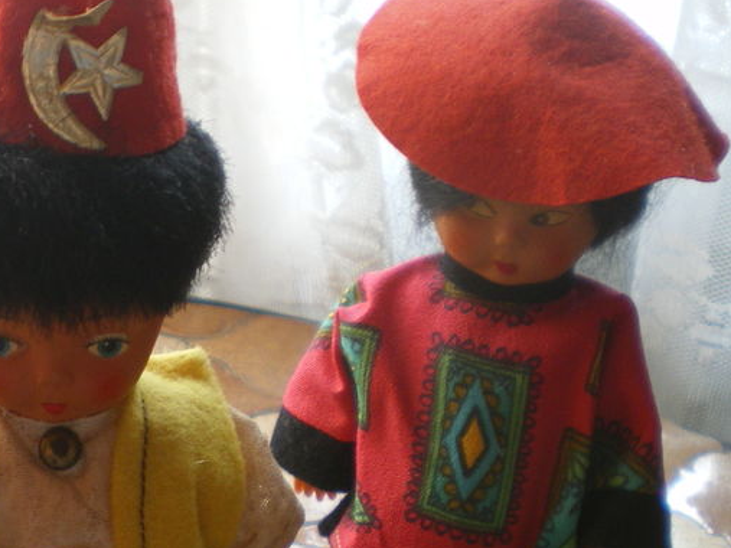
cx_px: 12
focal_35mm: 75
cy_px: 486
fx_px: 1583
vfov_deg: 19.3
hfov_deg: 24.9
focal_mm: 6.3
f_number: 3.1
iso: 100
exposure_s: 1/50
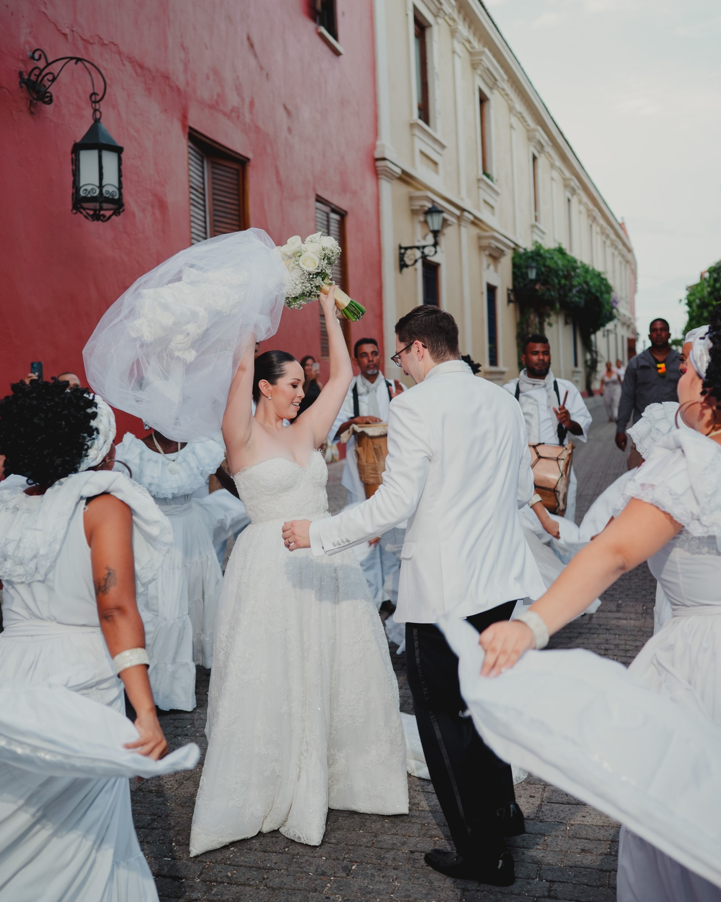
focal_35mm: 40
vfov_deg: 45.8
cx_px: 358
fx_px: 1067
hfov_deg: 37.3
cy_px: 428
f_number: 2.5
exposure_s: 1/200
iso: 400
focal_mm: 35
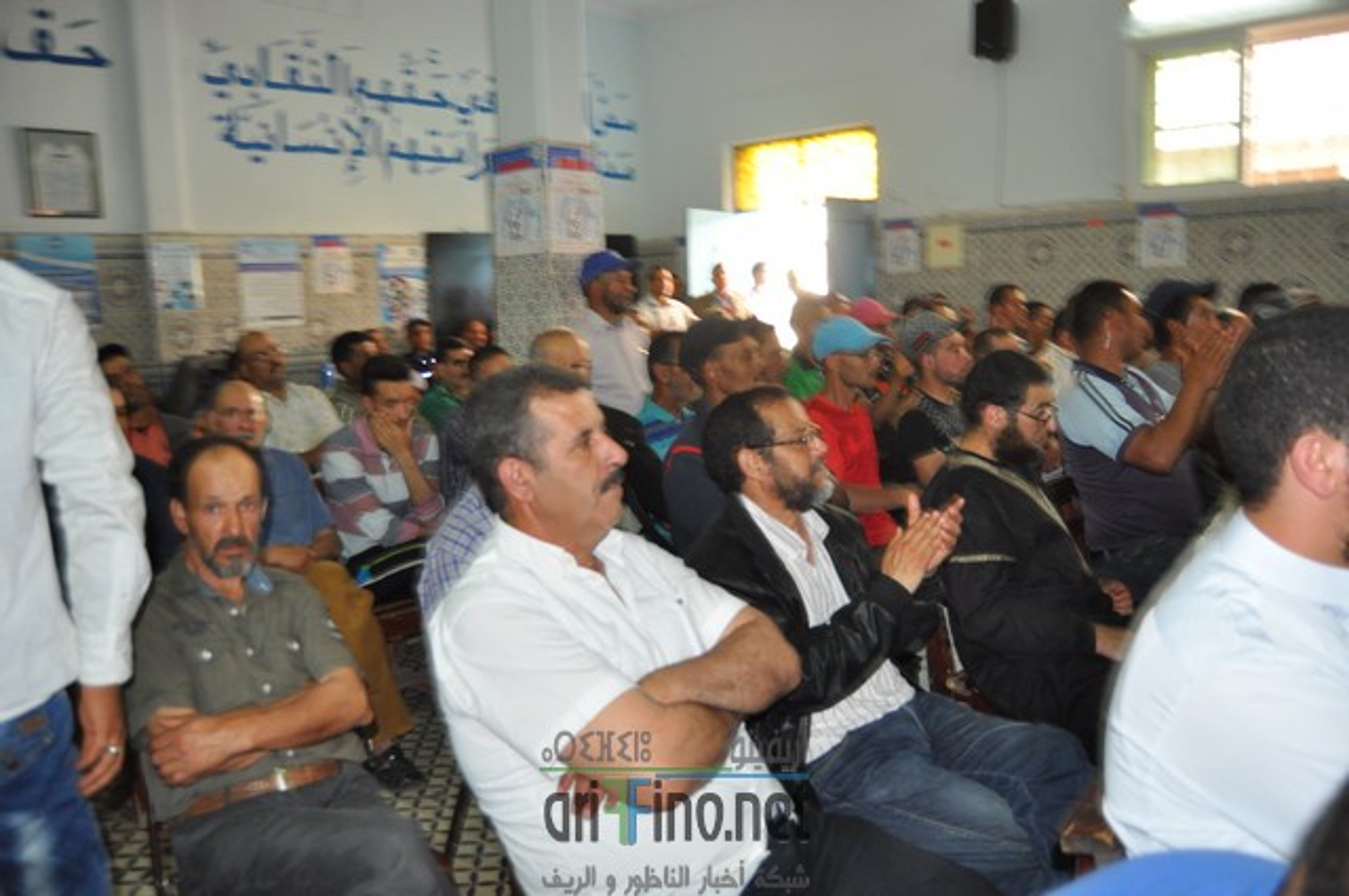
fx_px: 1010
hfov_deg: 67.4
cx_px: 674
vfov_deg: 47.8
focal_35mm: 27
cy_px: 448
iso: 800
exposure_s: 1/80
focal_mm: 18
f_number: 3.5
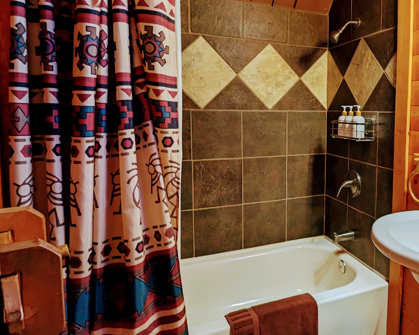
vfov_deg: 53.0
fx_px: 335
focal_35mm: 27
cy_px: 145
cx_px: 320
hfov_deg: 60.2
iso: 59
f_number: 2.2
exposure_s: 1/40
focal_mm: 2.35
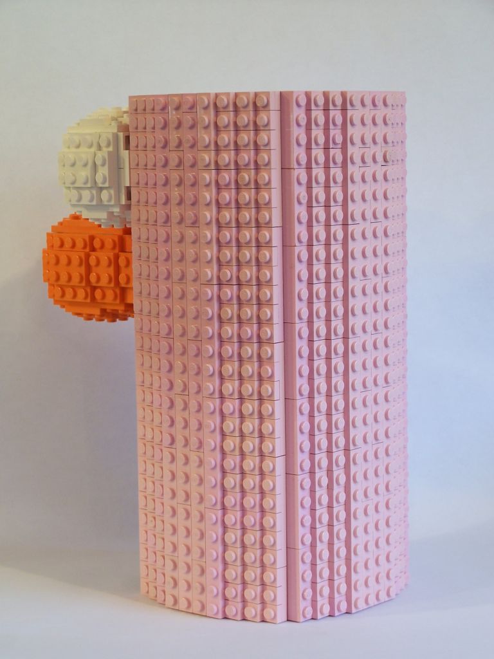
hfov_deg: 15.7
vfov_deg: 20.9
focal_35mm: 94
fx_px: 1789
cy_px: 330
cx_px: 247
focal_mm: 15.6
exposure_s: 1/4
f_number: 3.2
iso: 80
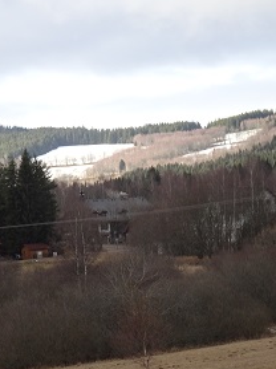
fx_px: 1533
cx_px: 122
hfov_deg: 10.3
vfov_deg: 13.7
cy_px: 198
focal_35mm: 144
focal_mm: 17.01
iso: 160
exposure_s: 1/250
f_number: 5
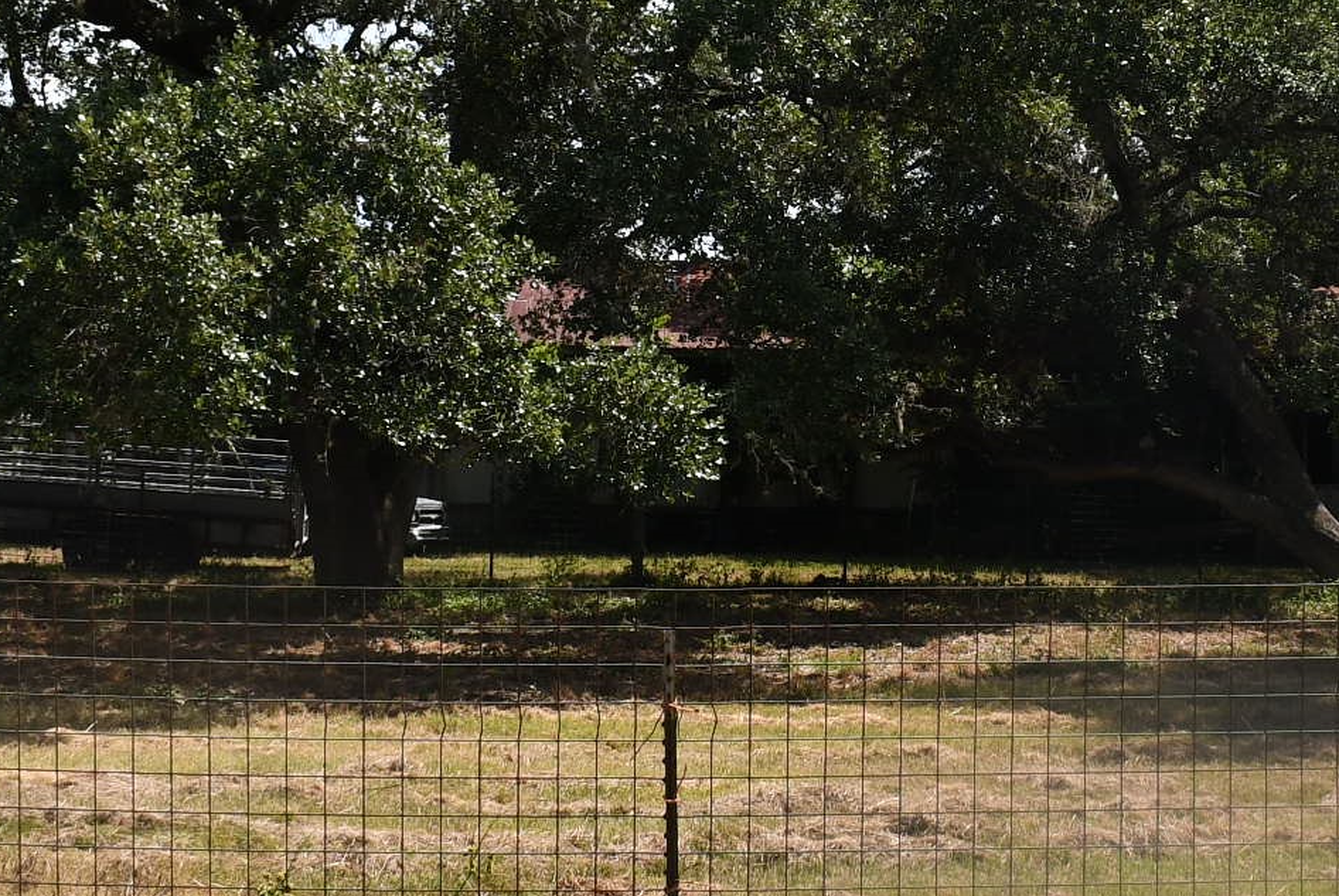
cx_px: 992
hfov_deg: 24.8
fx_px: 3016
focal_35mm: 81
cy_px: 280
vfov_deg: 16.8
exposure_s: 1/250
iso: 100
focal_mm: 18
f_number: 8
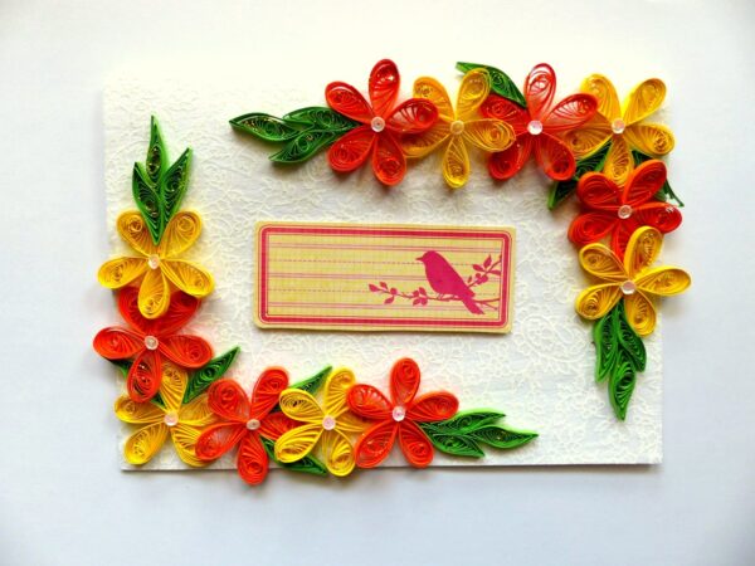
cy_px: 283
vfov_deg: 54.9
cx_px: 378
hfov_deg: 69.4
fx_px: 545
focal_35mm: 25
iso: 100
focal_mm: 4.5
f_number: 2.8
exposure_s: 1/100
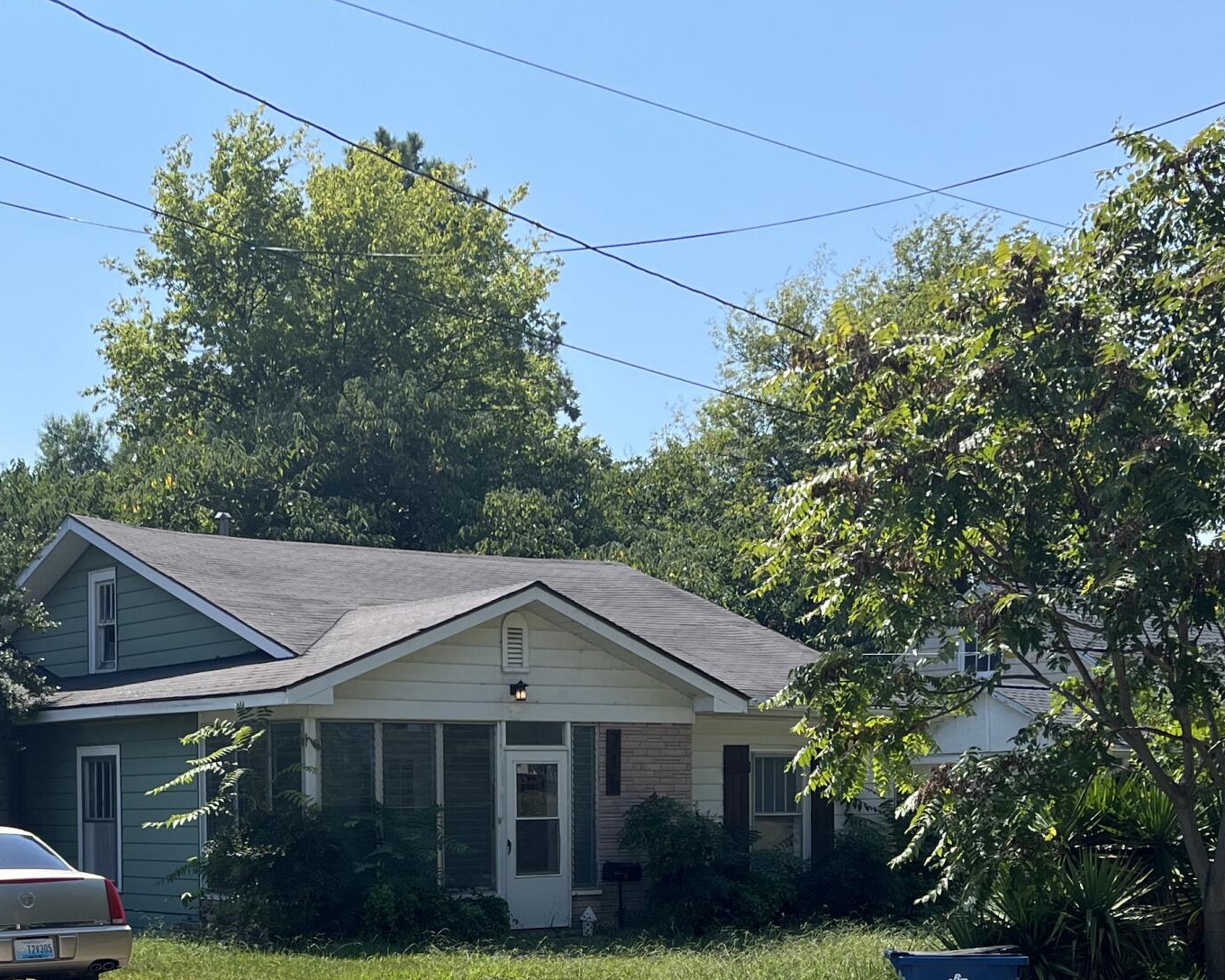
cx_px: 410
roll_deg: +0.1
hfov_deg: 33.3
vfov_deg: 26.0
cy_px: 935
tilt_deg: -3.4
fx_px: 2030
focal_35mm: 56
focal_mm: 5.1
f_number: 1.6
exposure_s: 1/3215
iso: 50
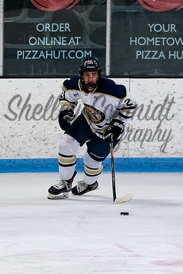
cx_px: 114
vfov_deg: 3.9
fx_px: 4015
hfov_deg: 2.6
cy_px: 117
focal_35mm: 527
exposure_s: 1/800
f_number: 3.5
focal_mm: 130
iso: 2200
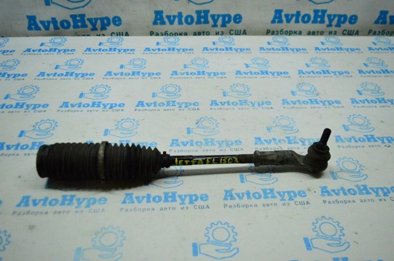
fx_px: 361
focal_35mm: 33
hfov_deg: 57.3
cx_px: 197
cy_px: 130
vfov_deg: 39.9
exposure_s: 1/1600
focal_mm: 22
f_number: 4
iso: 6400
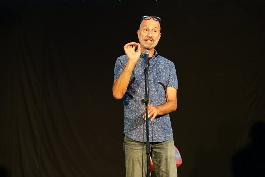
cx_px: 132
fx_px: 515
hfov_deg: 28.8
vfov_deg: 19.5
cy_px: 88
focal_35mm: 70
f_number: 3.5
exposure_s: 1/80
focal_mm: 70
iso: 640
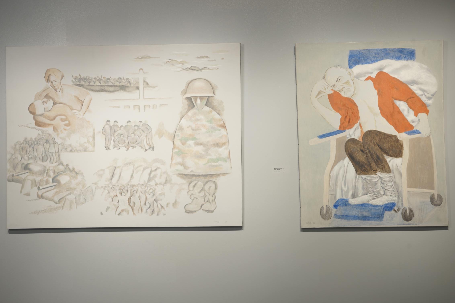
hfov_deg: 37.5
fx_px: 670
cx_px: 228
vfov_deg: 25.5
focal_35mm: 53
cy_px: 144
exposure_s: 1/2
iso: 64
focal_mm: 50
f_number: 9
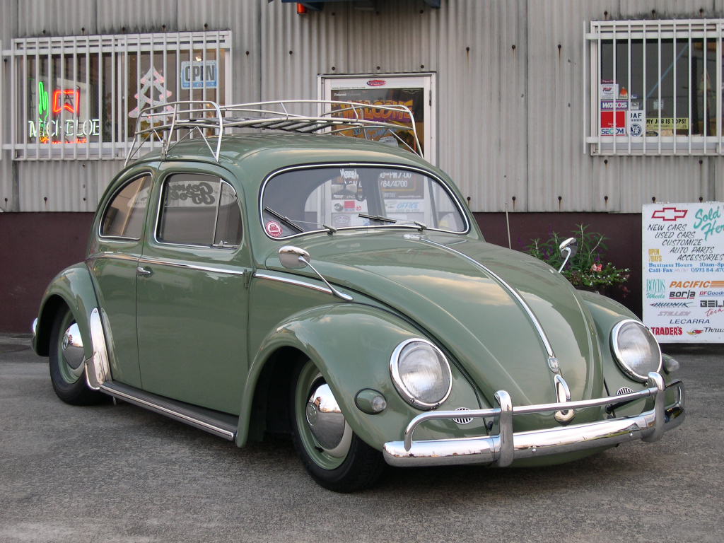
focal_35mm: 62
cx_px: 362
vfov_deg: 23.7
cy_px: 272
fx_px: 1297
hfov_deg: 31.2
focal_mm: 13.2
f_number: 3.5
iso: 100
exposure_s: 1/47.3
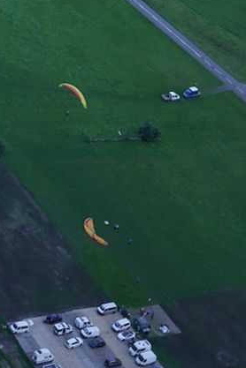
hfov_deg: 10.8
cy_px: -423
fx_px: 1179
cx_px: -254
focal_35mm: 115
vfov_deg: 14.1
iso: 100
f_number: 4
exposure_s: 1/100
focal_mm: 24
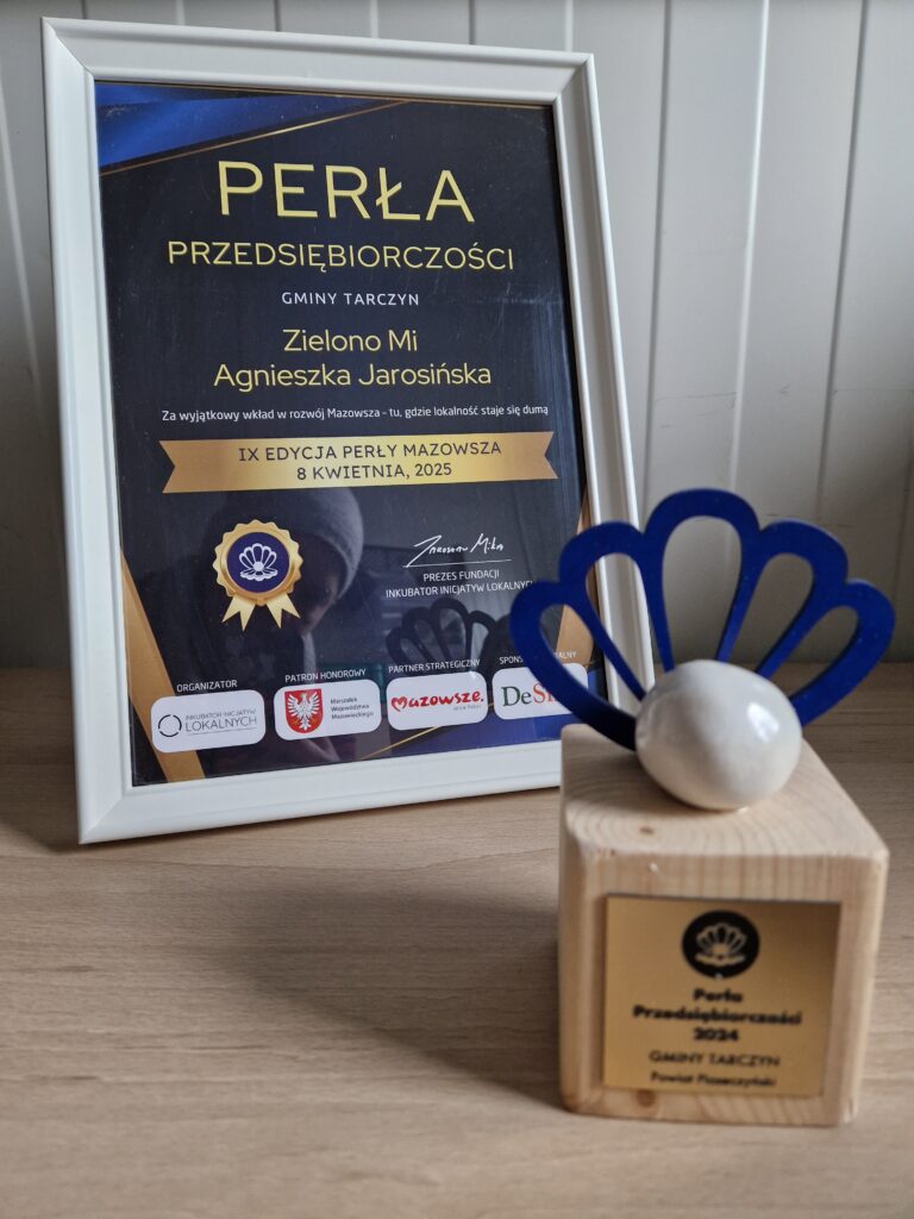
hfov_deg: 58.9
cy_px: 610
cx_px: 457
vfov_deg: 73.9
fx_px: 810
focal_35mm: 23
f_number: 1.8
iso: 400
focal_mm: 5.4
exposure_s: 1/100
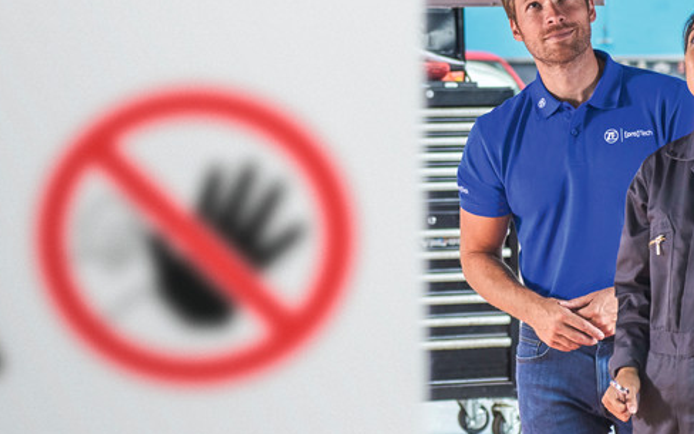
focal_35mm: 147
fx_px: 2780
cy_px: 172
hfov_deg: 14.2
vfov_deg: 8.9
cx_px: 434
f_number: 3.2
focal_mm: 55
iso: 500
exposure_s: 1/100
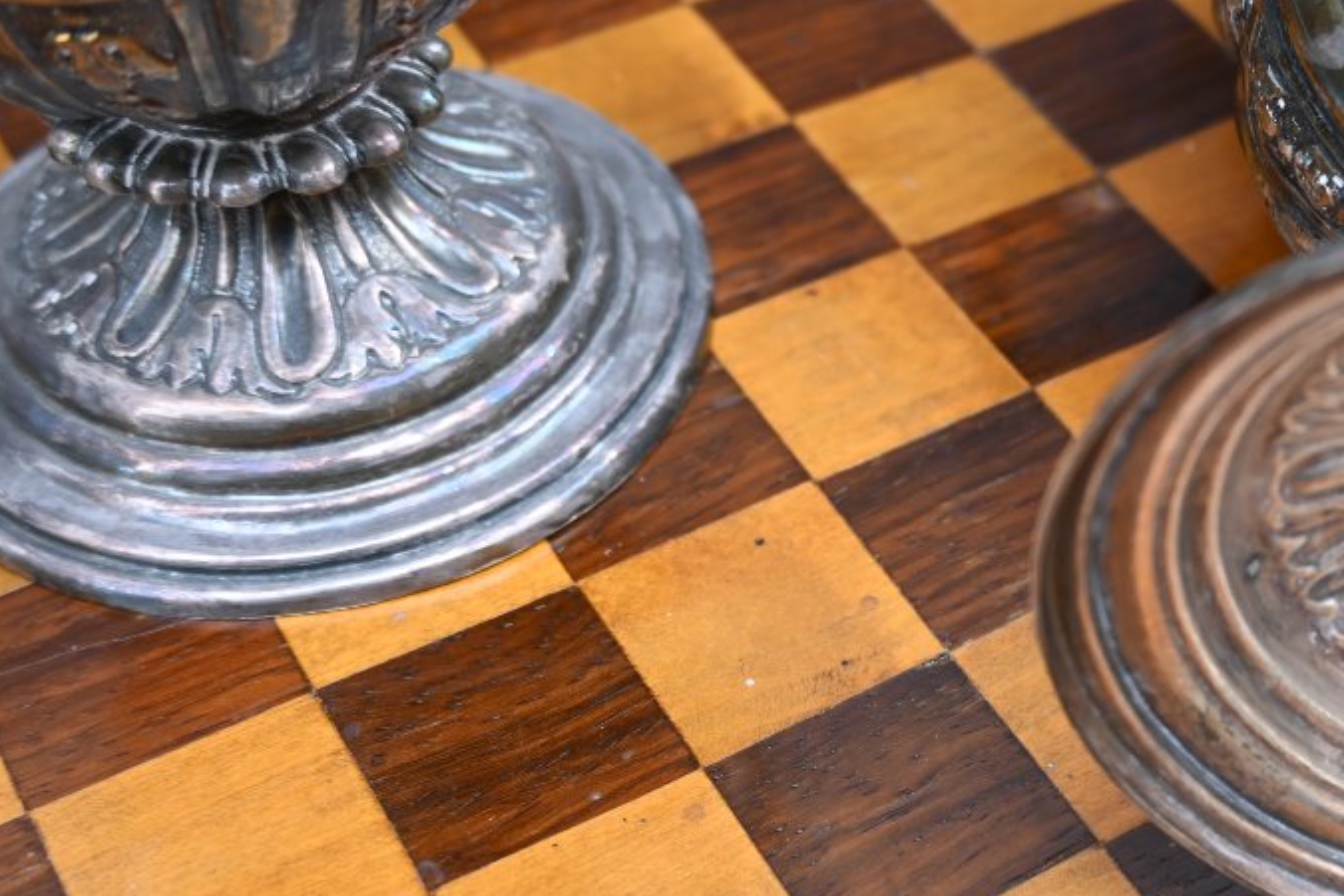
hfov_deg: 29.8
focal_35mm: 65
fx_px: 2439
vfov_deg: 20.8
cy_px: 532
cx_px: 1153
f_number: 3.8
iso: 220
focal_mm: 24.5
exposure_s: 1/40
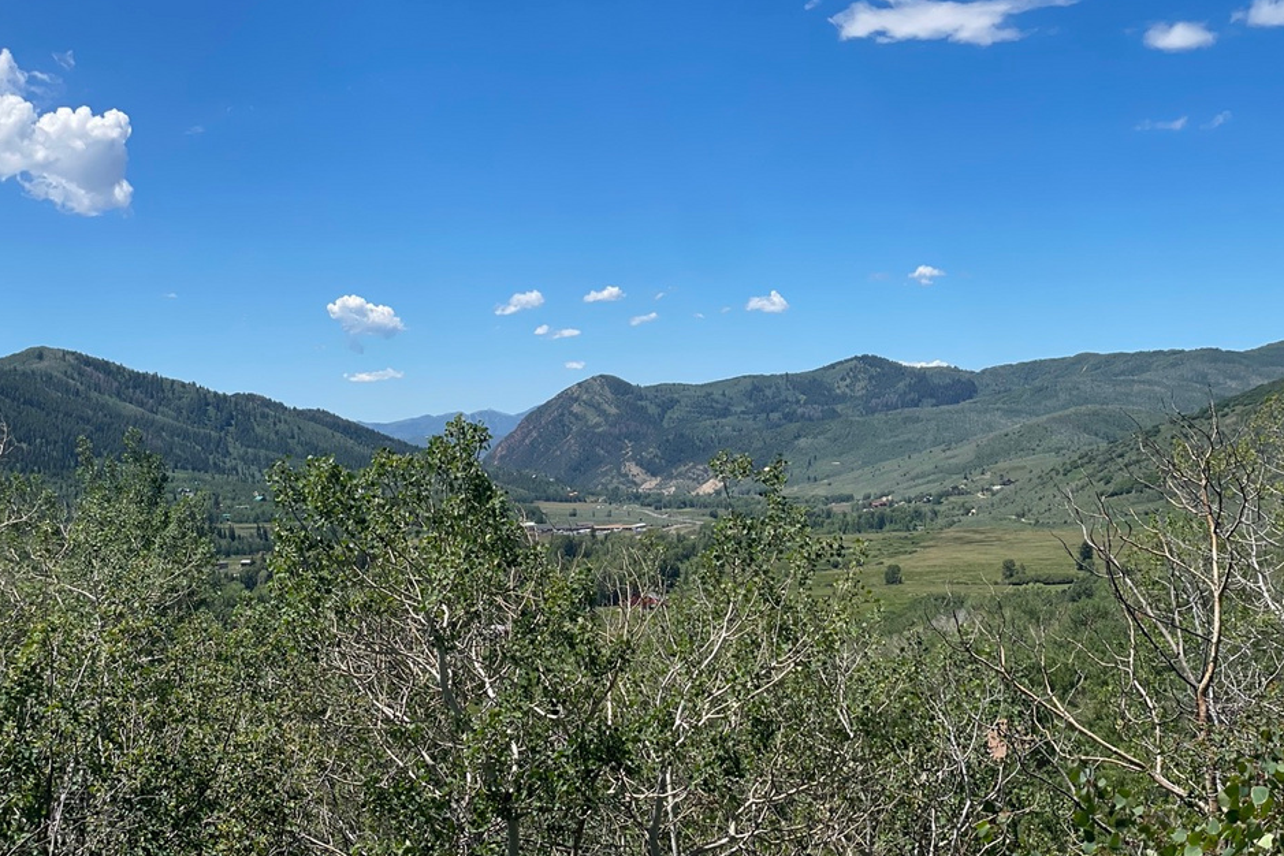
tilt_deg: +1.1
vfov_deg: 23.0
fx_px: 2104
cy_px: 423
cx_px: 626
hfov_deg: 33.9
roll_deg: +1.5
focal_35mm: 59
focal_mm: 6
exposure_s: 1/2660
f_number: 2
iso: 32
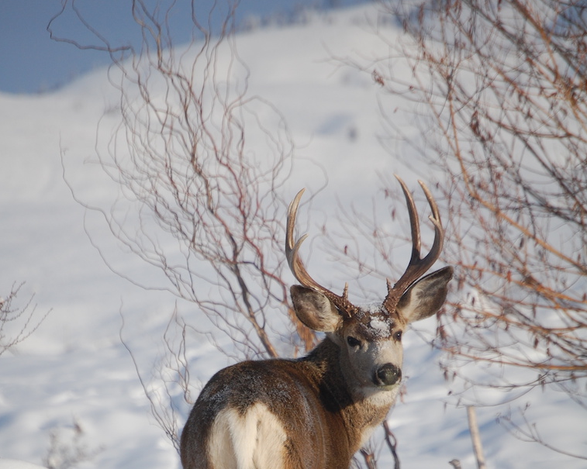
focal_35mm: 425
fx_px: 7381
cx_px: 294
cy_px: 388
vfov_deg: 3.6
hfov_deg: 4.6
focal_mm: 200
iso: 320
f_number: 5.6
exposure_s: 1/2000
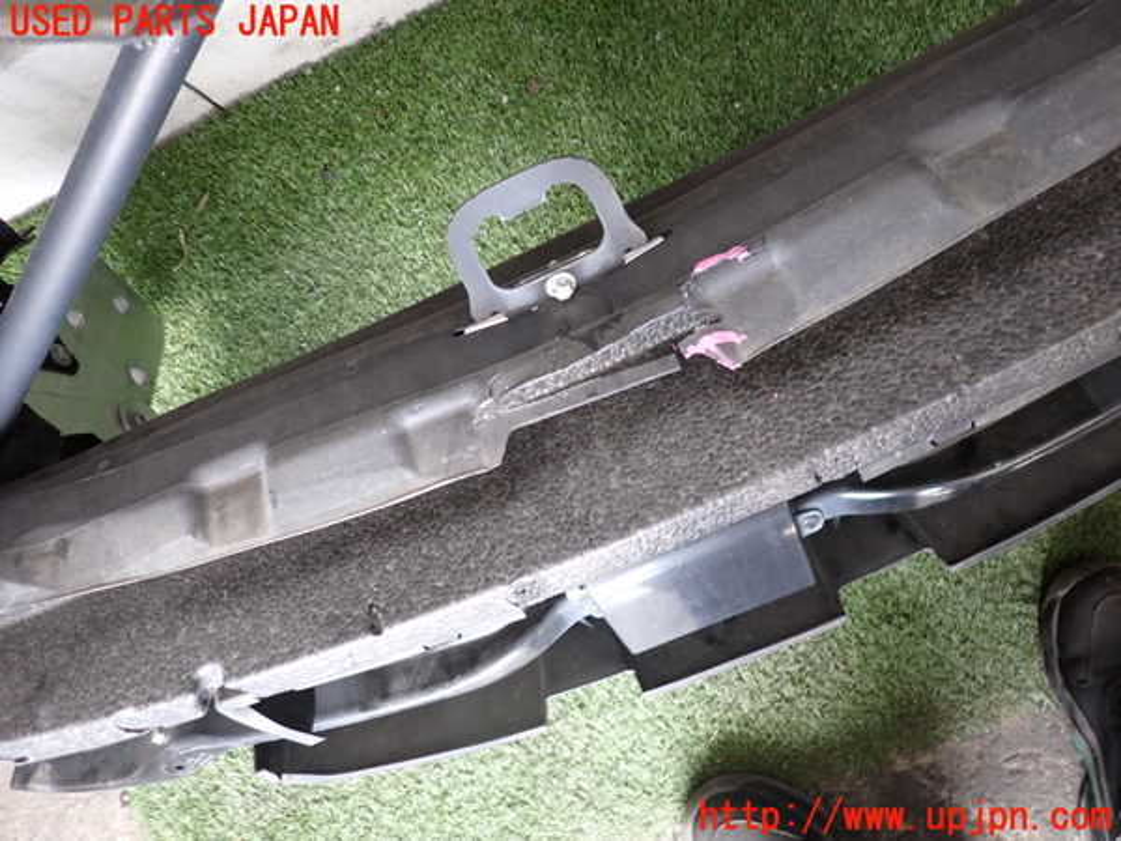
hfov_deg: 69.4
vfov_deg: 54.9
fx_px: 810
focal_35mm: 25
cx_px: 560
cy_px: 420
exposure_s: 1/60
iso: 200
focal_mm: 4.5
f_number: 2
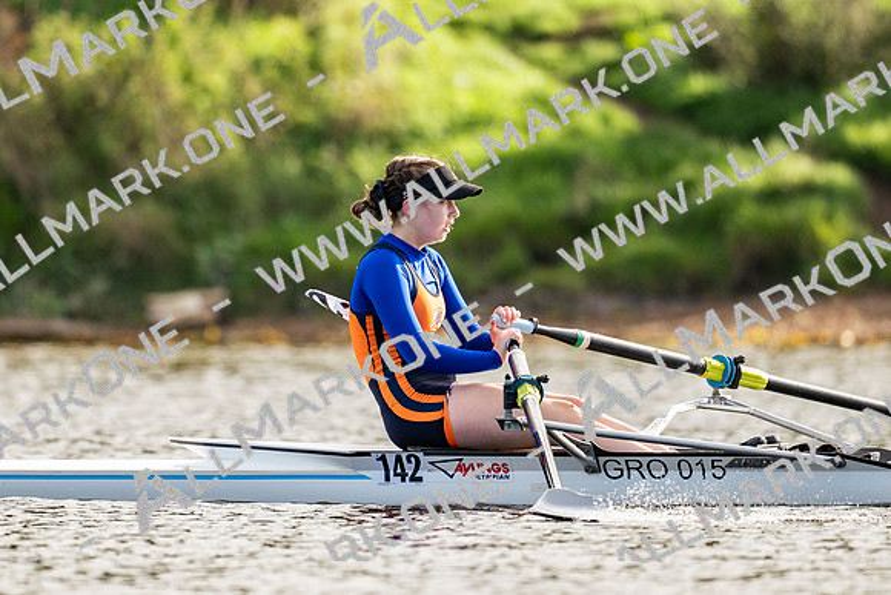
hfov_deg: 3.4
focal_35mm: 600
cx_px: 446
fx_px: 14860
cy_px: 298
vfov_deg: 2.3
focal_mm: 400
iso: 720
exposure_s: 1/2000
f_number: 4.5
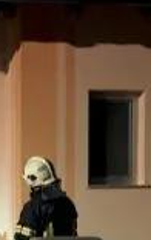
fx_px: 840
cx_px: 0
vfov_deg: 15.8
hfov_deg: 10.2
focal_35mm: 128
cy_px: 272
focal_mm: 4.15
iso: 200
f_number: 2.2
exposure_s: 1/17
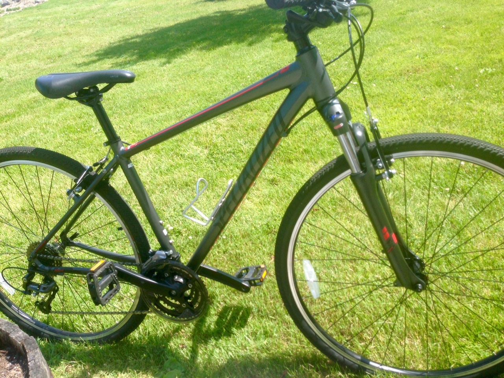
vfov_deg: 42.9
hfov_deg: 55.4
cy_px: 189
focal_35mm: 33
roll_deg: +11.4
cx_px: 252
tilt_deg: -28.1
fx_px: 480
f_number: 2.4
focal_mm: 4.12
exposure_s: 1/602
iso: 50
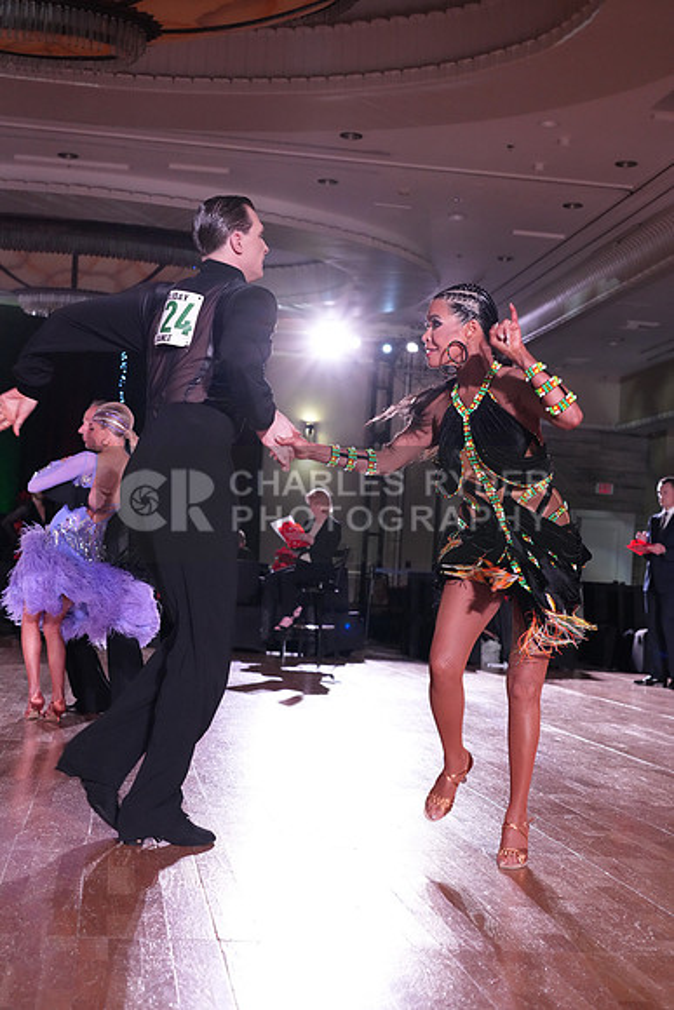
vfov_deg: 40.3
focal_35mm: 49
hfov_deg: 27.5
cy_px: 505
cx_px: 337
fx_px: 1375
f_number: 5
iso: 5000
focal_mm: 49
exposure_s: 1/320
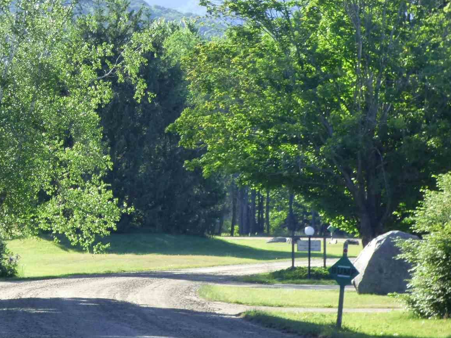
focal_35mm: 256
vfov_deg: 5.8
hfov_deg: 7.7
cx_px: 199
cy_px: 91
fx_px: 3335
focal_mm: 25.81
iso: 160
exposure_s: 1/125
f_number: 5.3
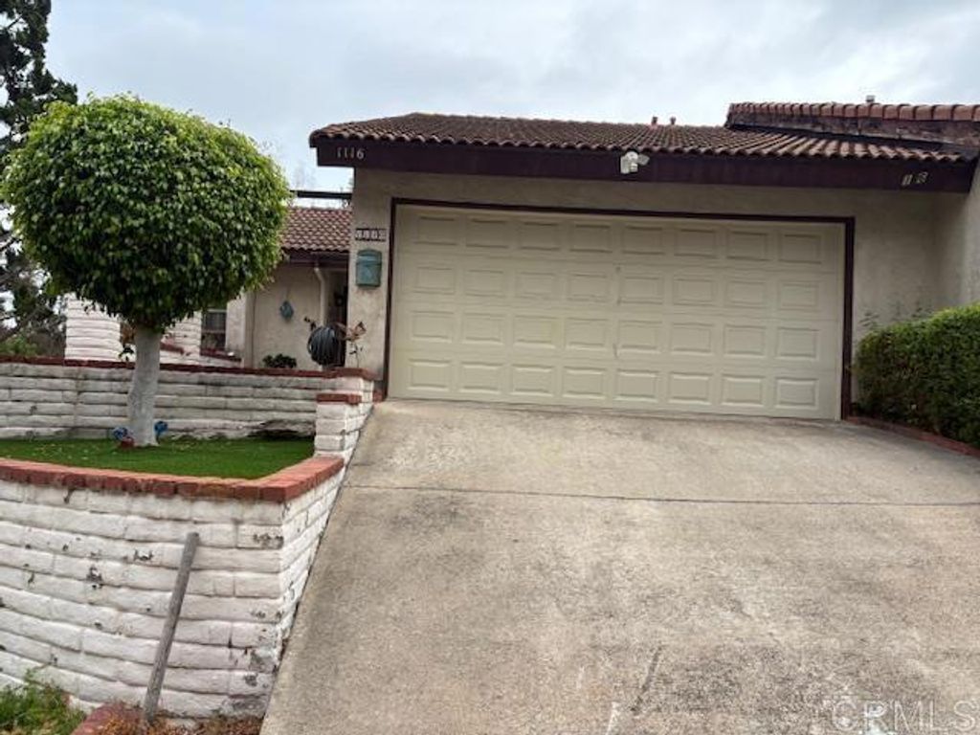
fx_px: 736
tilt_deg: +3.3
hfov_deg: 67.3
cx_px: 490
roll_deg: -2.4
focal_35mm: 26
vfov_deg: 53.1
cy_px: 368
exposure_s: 1/1517
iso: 64
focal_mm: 5.96
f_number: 1.6
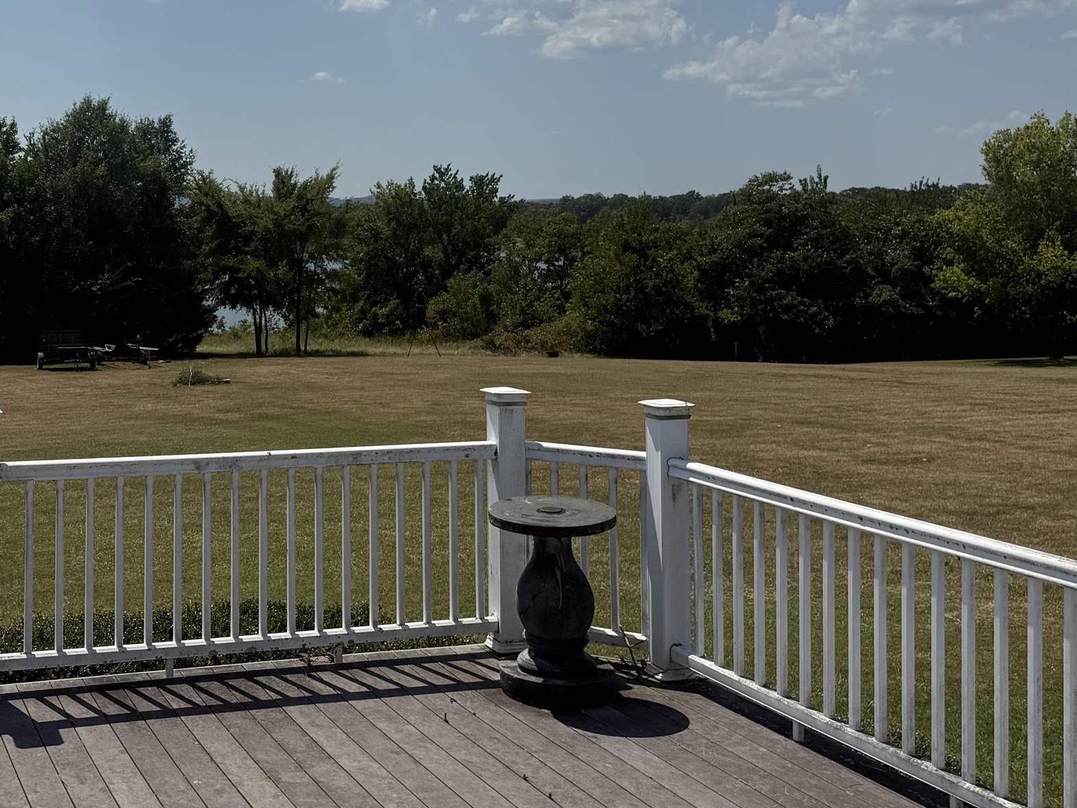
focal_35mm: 47
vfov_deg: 30.5
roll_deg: +0.0
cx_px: 164
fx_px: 1462
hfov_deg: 38.4
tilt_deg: -0.6
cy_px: 227
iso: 80
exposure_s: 1/11905
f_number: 1.78
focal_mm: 6.76
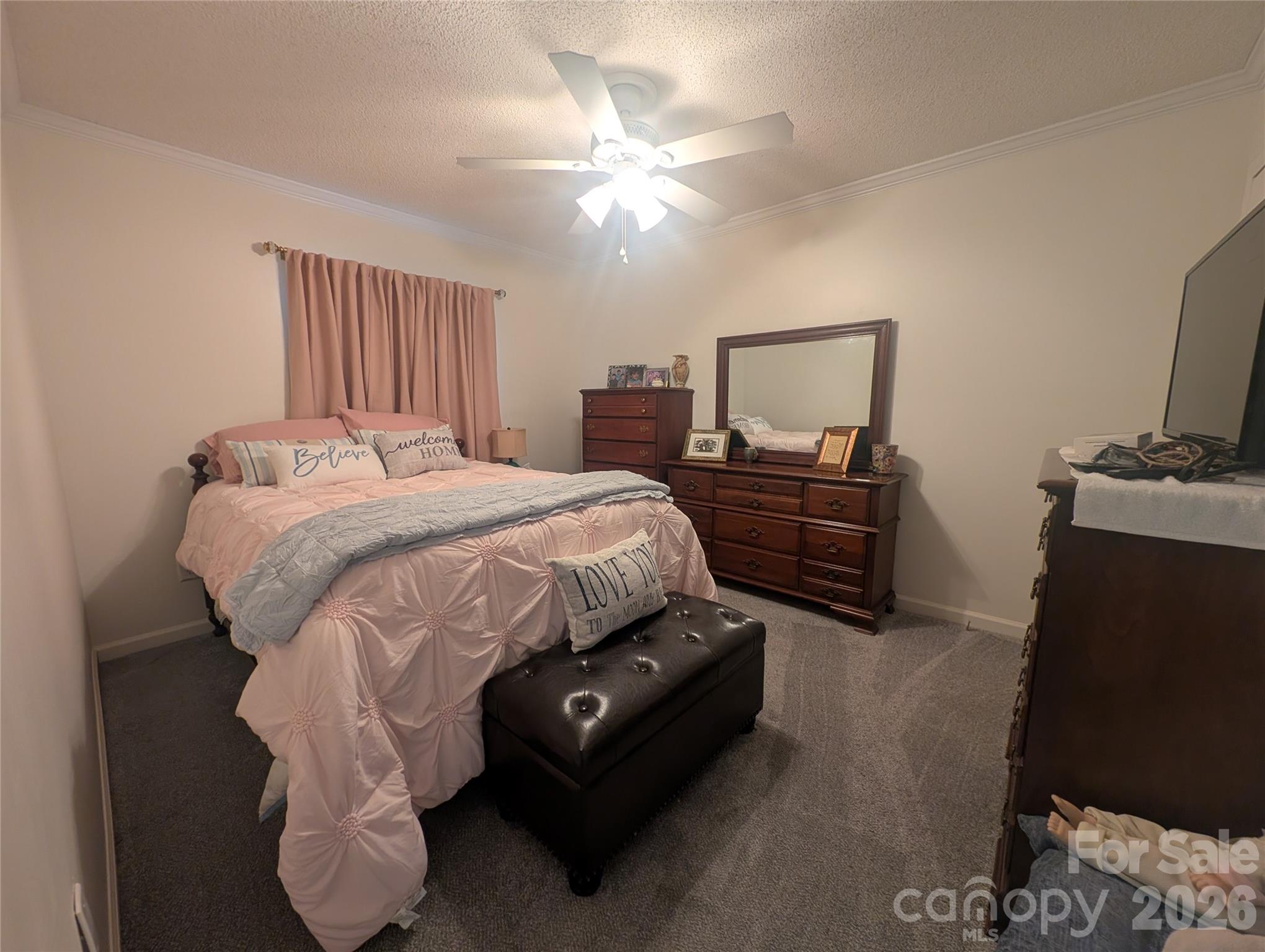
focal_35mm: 12
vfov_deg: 94.6
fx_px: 439
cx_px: 632
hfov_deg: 110.5
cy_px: 476
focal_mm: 2.23
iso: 61
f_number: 1.95
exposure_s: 1/24
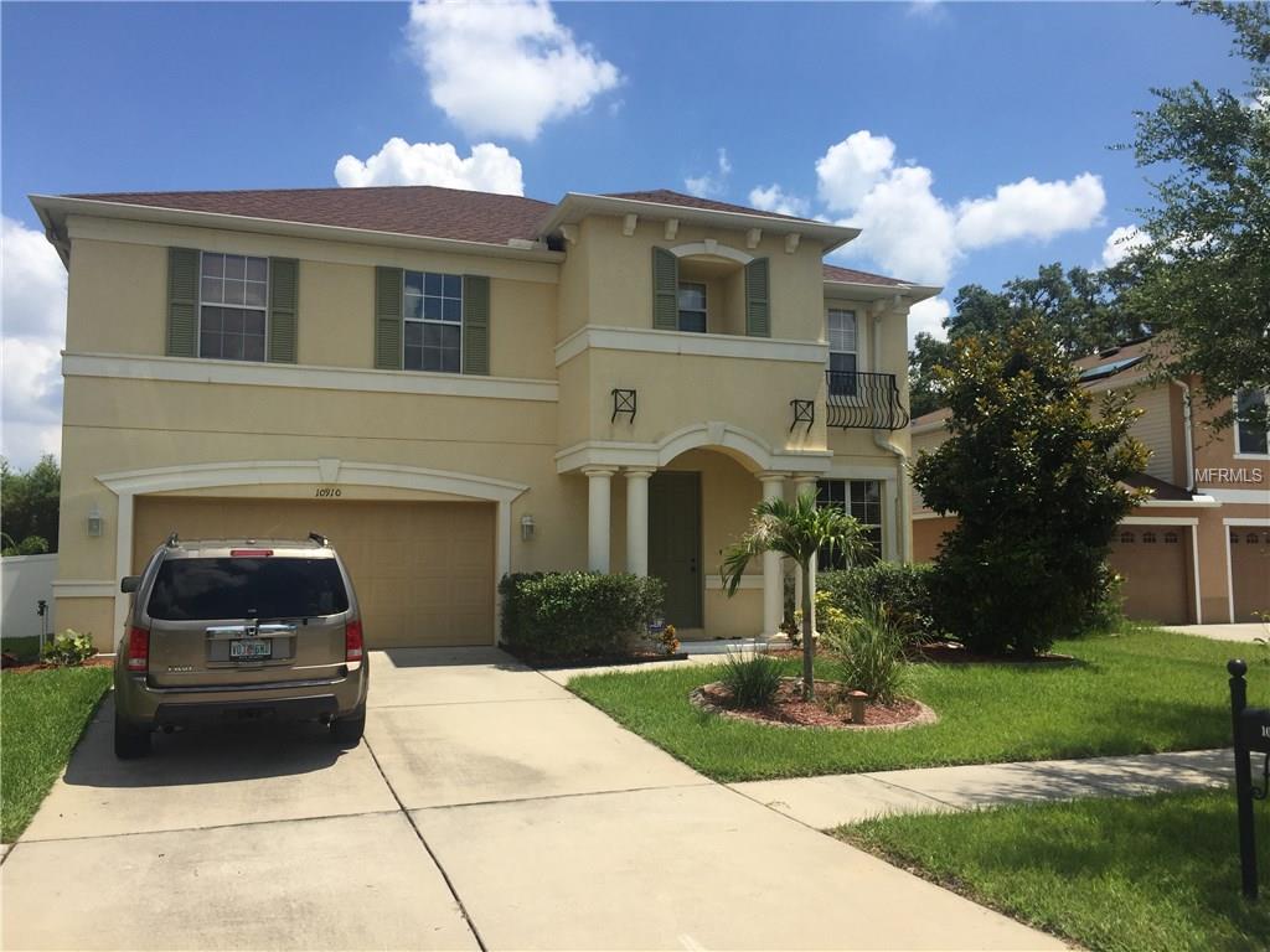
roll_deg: +0.0
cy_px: 476
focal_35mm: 29
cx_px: 635
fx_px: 1064
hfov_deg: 61.7
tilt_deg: +3.6
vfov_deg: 48.2
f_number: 2.2
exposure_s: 1/2475
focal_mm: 4.15
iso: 32
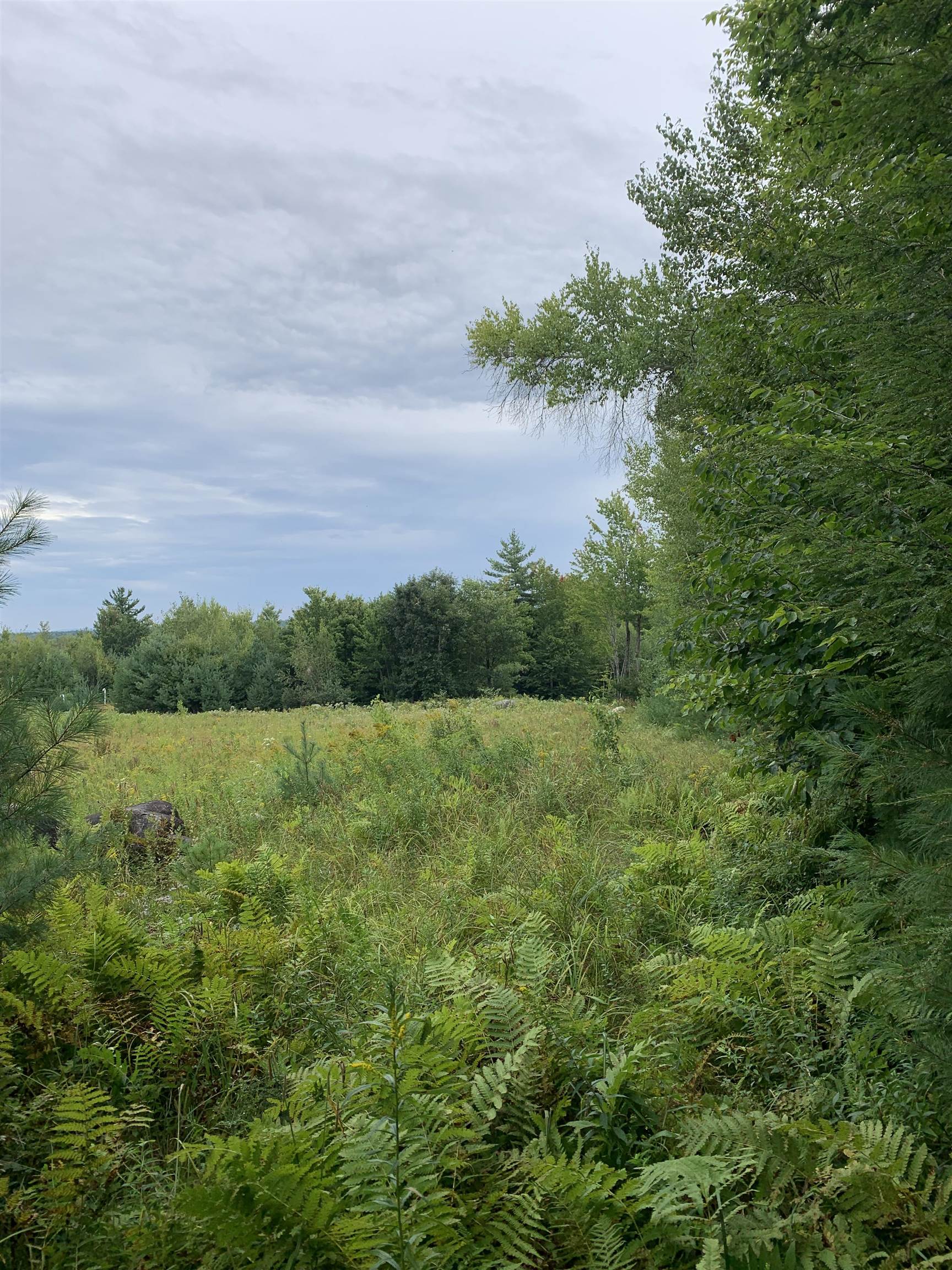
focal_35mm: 26
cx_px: 476
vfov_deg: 67.3
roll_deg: +2.9
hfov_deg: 53.1
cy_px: 635
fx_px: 953
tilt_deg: -0.1
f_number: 1.8
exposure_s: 1/1585
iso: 25
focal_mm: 4.25
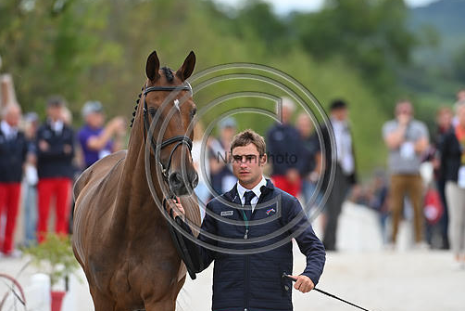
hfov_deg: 4.5
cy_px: 145
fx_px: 5969
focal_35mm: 462
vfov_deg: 3.0
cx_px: 231
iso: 800
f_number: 5.6
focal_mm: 400
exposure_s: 1/1600
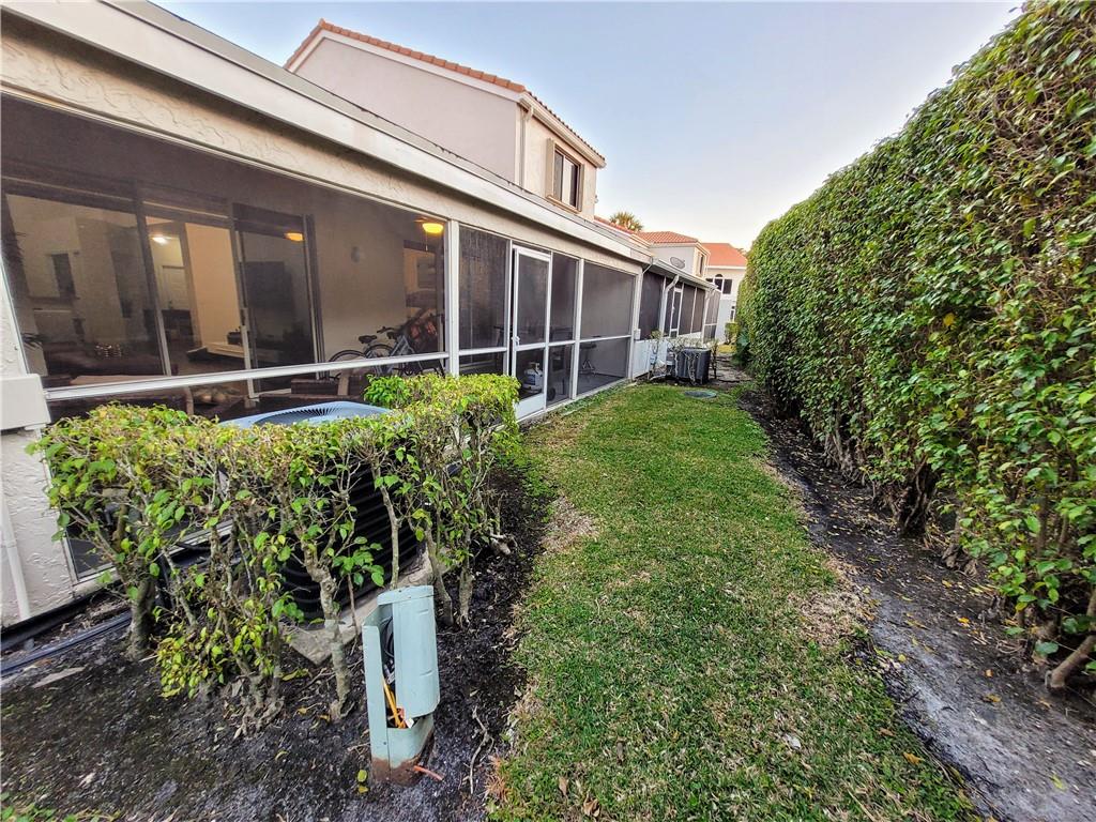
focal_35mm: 13
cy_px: 411
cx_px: 548
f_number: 2.2
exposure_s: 1/59
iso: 80
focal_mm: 1.74
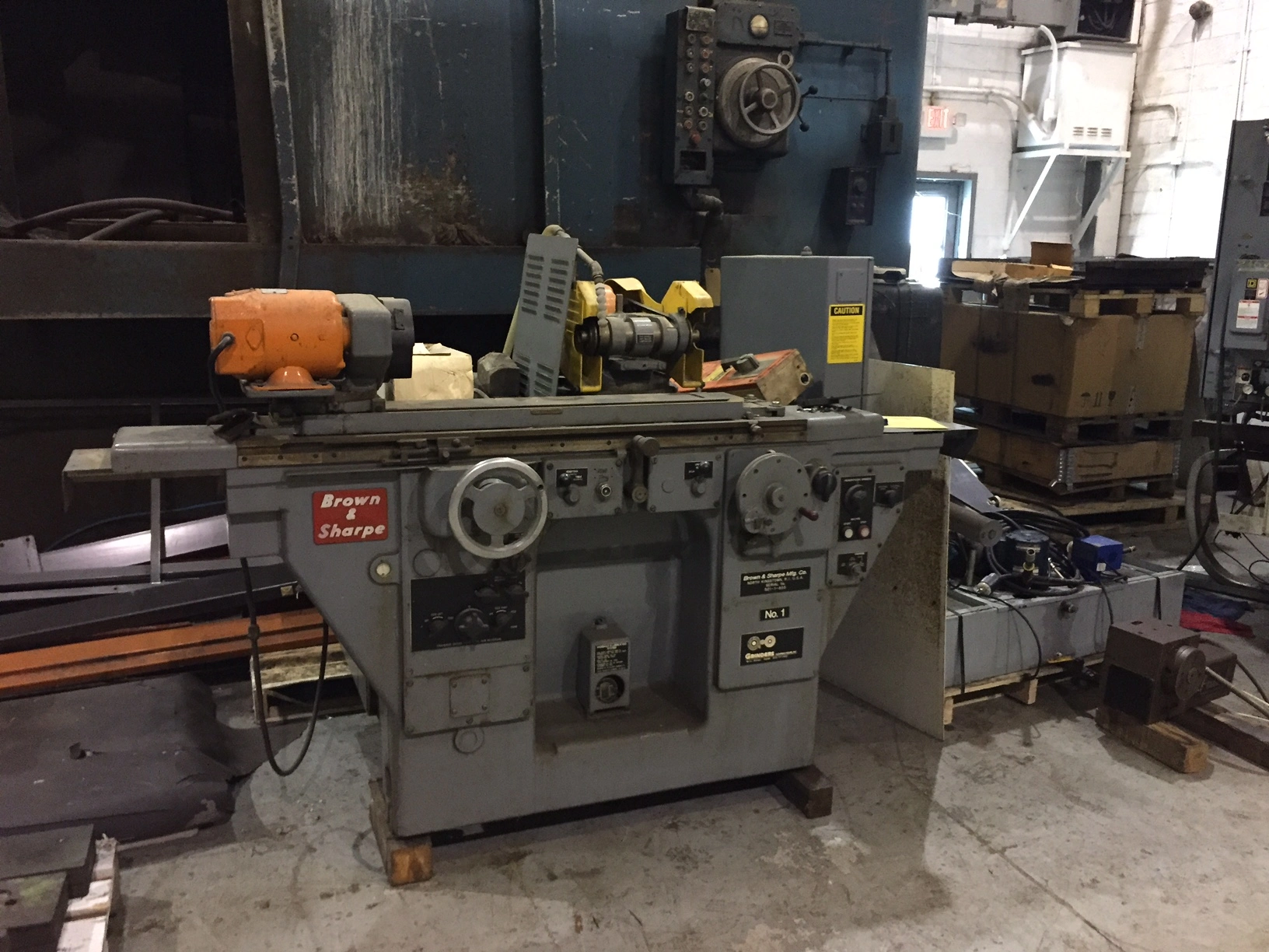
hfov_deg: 61.7
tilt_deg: -11.4
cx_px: 634
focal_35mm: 29
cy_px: 476
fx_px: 1063
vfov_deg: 48.2
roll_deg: -2.7
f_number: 2.2
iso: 320
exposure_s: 1/15
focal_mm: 4.15
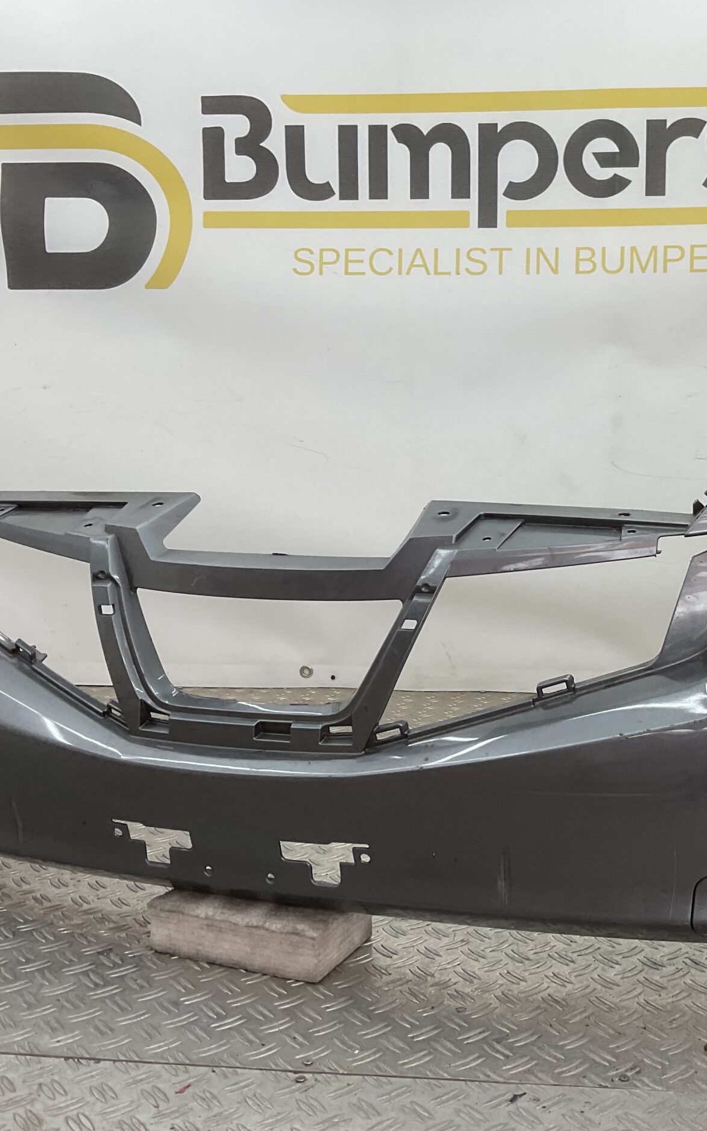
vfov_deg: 47.2
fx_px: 1295
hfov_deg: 30.0
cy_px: 559
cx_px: 540
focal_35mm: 42
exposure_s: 1/101
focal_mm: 3
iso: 16
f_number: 1.8
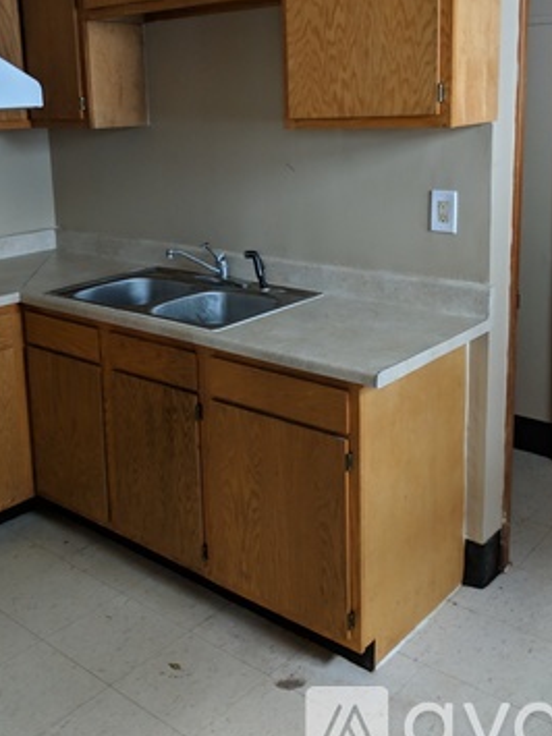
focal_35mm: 38
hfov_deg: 37.7
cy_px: 251
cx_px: 252
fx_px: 808
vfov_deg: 48.2
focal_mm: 4.44
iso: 170
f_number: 1.8
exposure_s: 1/9.23
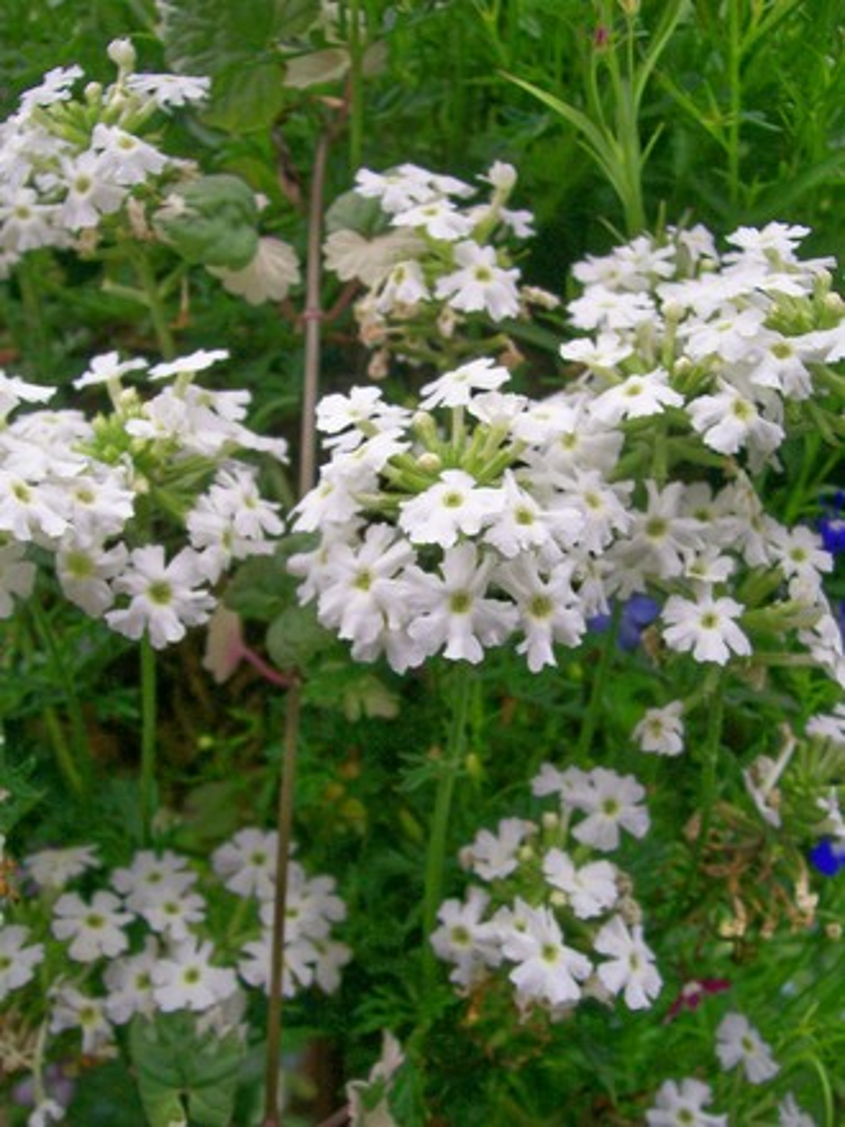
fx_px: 1172
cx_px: 422
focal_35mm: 36
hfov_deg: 39.7
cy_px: 564
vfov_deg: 51.4
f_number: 2.7
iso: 80
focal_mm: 6
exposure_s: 1/506
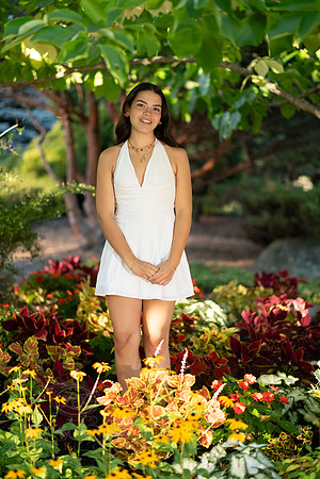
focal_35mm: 85
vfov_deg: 23.9
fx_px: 1133
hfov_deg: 16.1
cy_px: 240
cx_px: 160
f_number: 1.8
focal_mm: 85
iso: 500
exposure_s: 1/1000
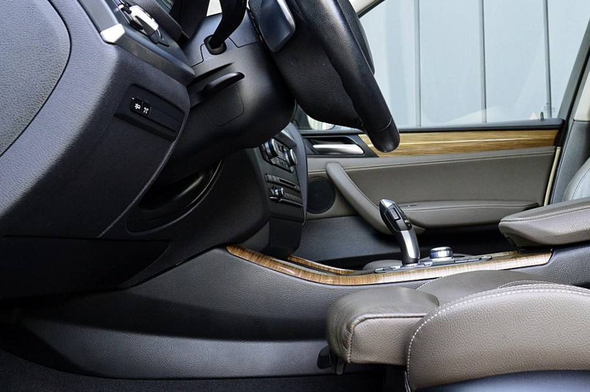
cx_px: 380
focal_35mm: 48
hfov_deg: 40.8
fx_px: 786
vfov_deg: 28.0
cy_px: 164
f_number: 6.3
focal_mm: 18
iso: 800
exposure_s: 1/60
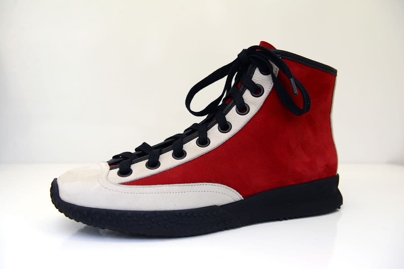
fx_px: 494
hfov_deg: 44.5
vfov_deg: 30.5
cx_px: 202
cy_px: 134
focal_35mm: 44
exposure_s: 1/400
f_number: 5.6
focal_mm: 44
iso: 640
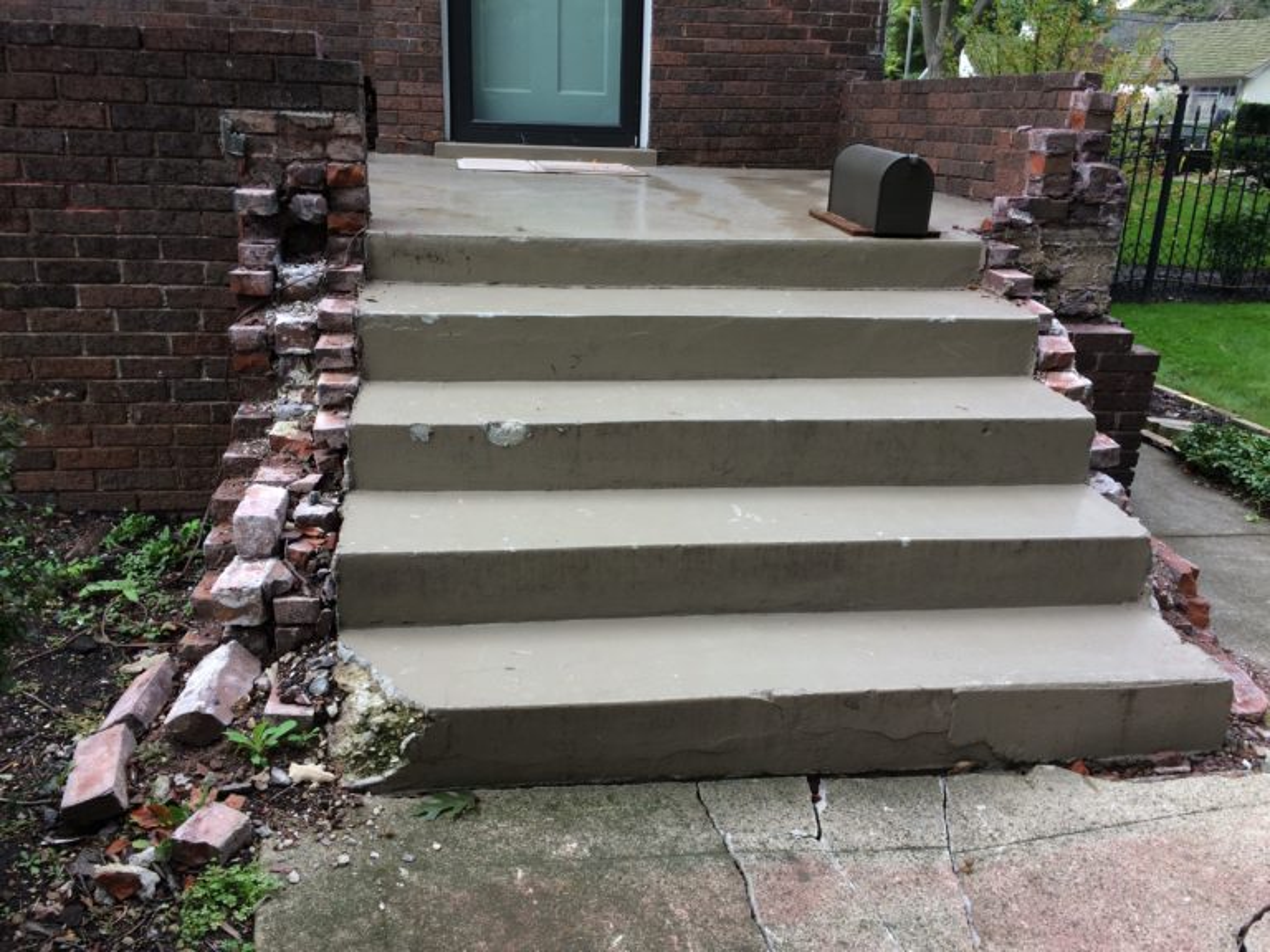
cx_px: 635
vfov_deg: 48.2
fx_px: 1064
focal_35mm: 29
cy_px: 476
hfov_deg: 61.7
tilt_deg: -19.1
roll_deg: -1.1
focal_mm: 4.15
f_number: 2.2
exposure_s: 1/120
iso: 40
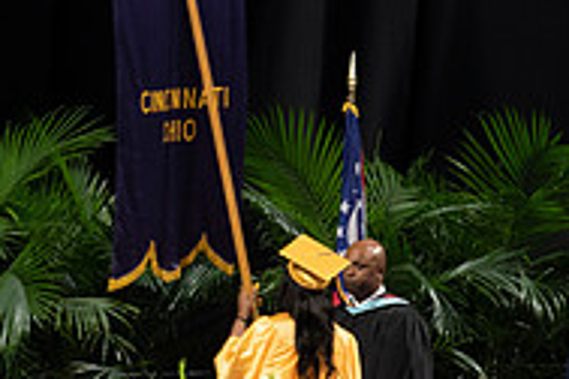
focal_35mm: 615
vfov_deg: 2.2
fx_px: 9720
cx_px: 160
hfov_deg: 3.4
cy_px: 170
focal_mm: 200
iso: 1000
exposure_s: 1/100
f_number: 3.5
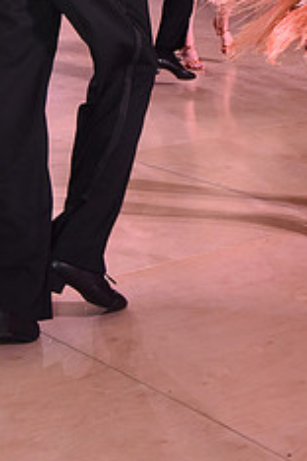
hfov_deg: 12.5
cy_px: -73
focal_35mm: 109
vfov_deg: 17.9
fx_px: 1394
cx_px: 221
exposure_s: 1/320
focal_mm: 44
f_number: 7.1
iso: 2500
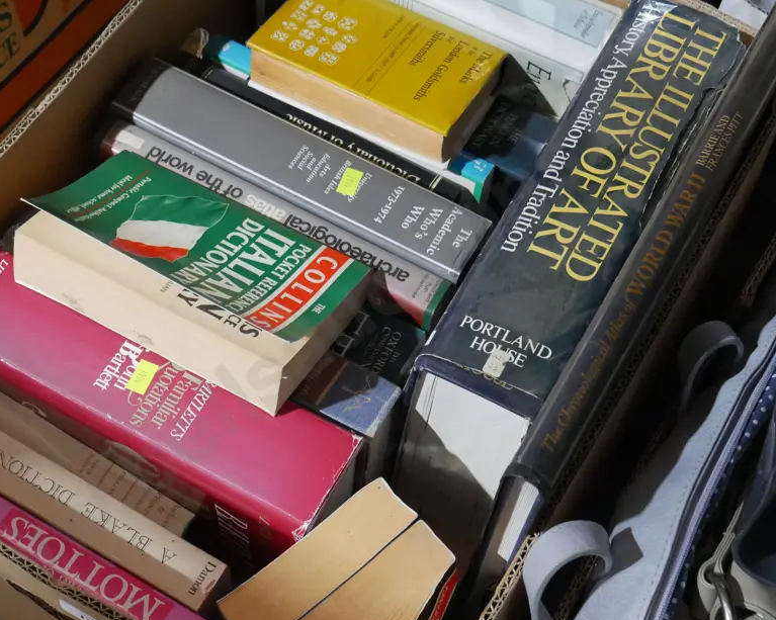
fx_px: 1377
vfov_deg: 25.4
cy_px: 316
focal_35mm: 60
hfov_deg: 31.4
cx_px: 355
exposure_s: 1/60
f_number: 5.1
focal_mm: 23
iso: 3200
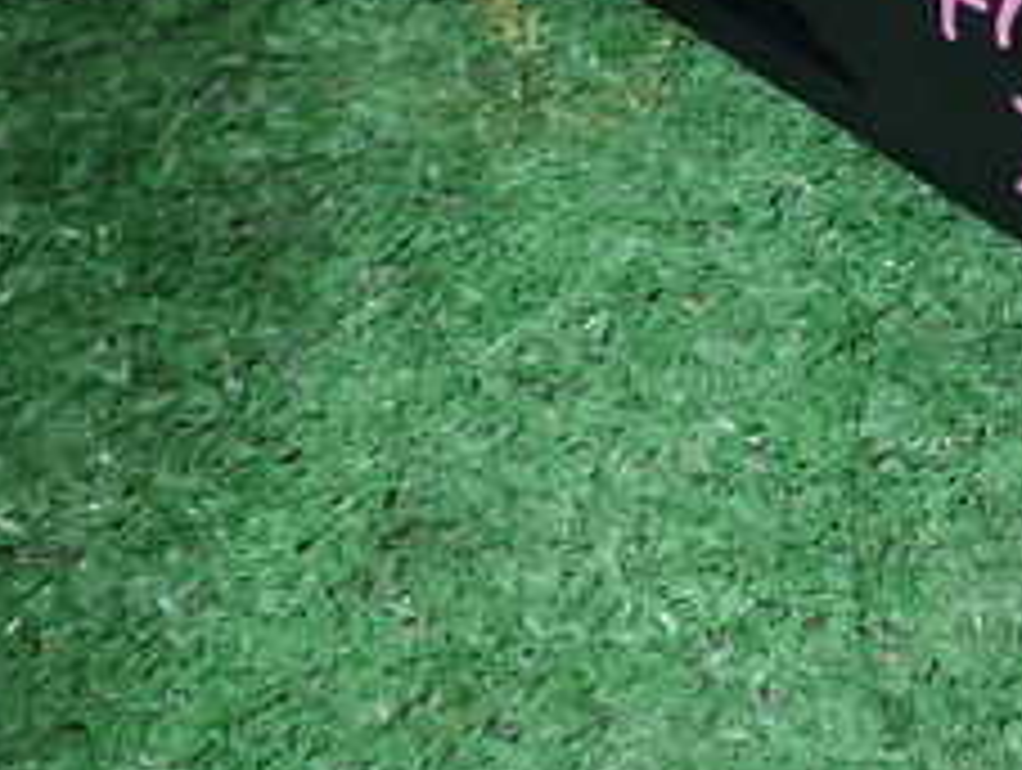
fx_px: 2809
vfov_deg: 15.3
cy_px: -27
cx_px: 932
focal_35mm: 95
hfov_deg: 20.2
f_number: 7.1
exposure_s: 1/40
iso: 200
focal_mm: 6.37
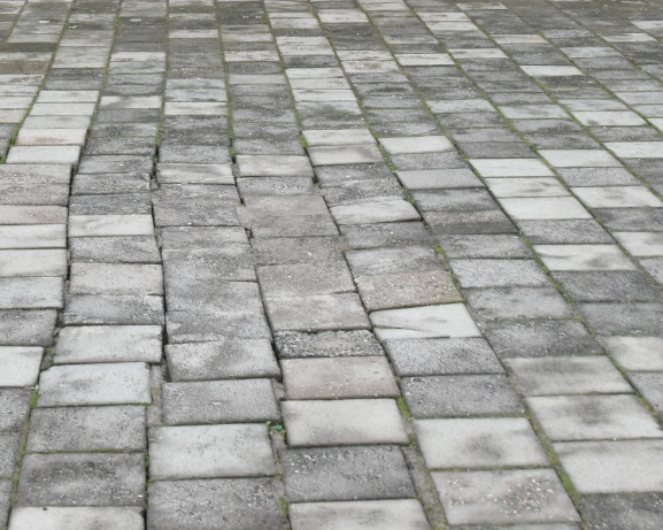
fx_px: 1765
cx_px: 200
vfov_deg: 17.0
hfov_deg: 21.2
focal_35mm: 90
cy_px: 131
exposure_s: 1/80
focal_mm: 24
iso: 800
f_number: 8
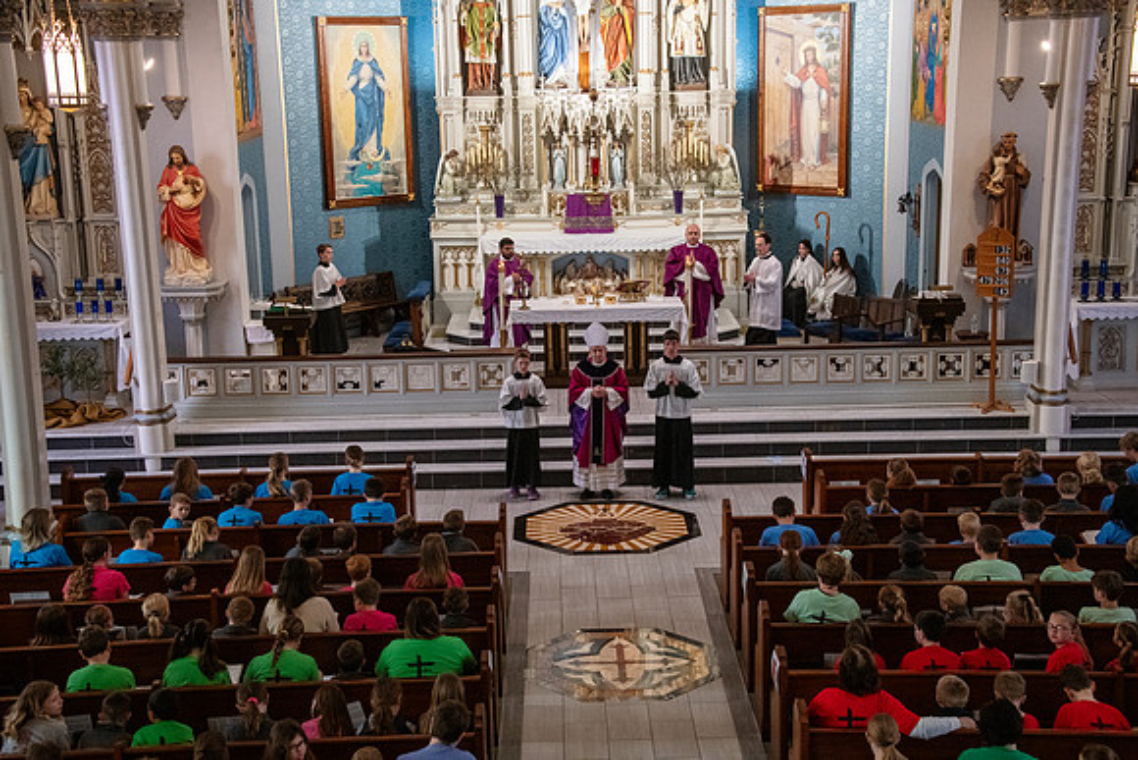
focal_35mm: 55
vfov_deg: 24.6
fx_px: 1739
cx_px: 569
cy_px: 380
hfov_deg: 36.2
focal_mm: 55
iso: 4000
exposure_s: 1/80
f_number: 9
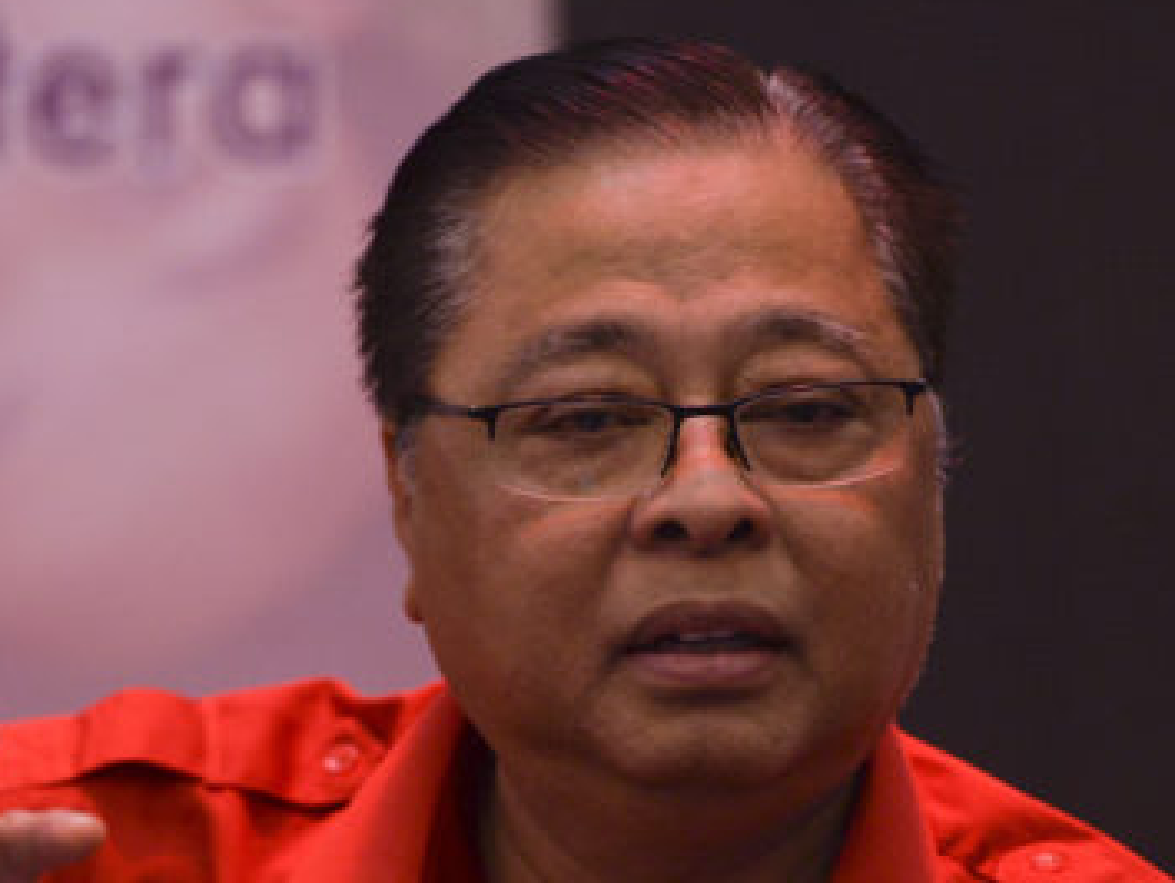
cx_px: 362
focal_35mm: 347
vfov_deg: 4.3
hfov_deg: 5.7
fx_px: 11787
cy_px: 659
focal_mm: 200
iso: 1250
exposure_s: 1/160
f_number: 2.8
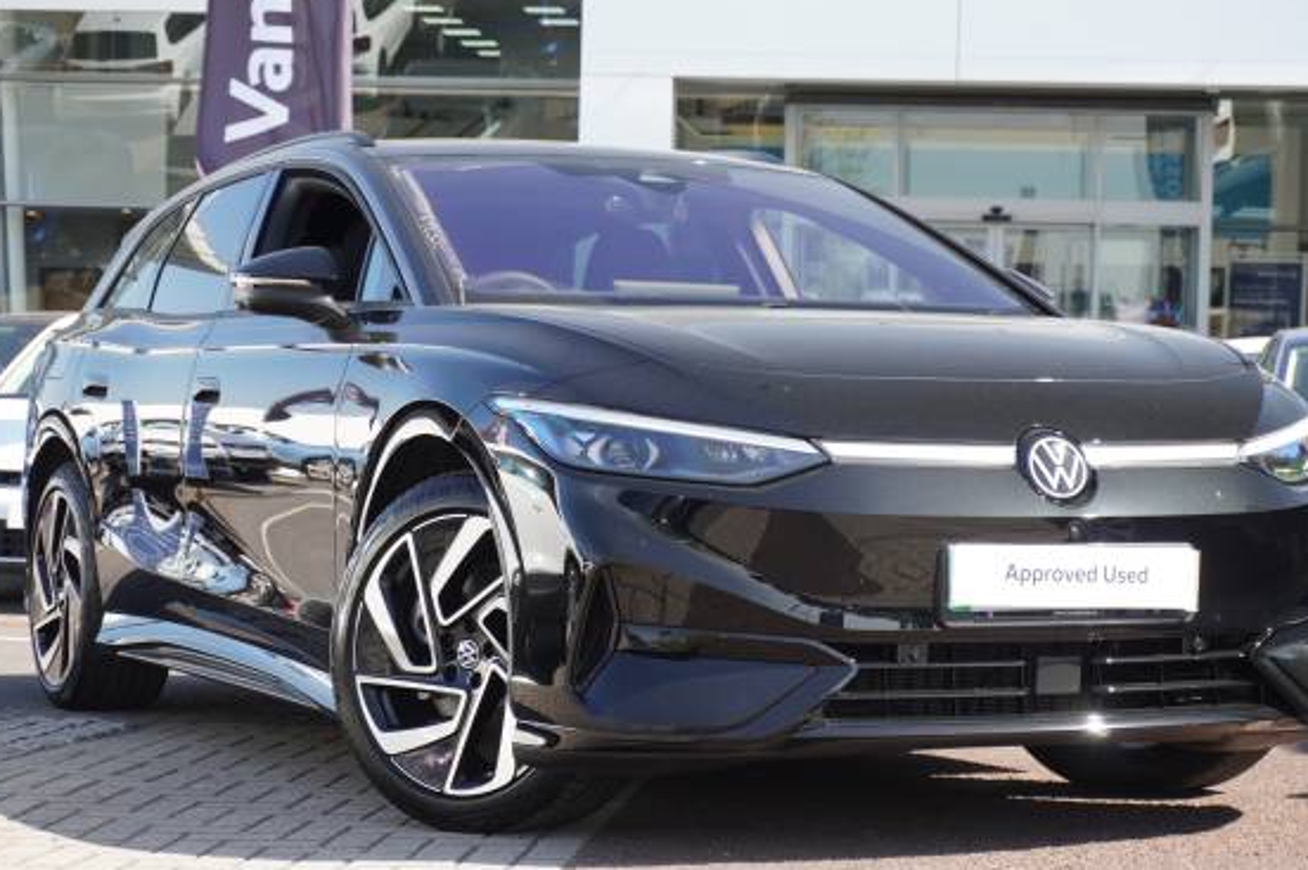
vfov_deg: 15.7
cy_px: 450
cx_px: 690
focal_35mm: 87
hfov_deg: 23.4
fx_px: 3158
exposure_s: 1/80
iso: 125
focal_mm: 50
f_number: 5.6
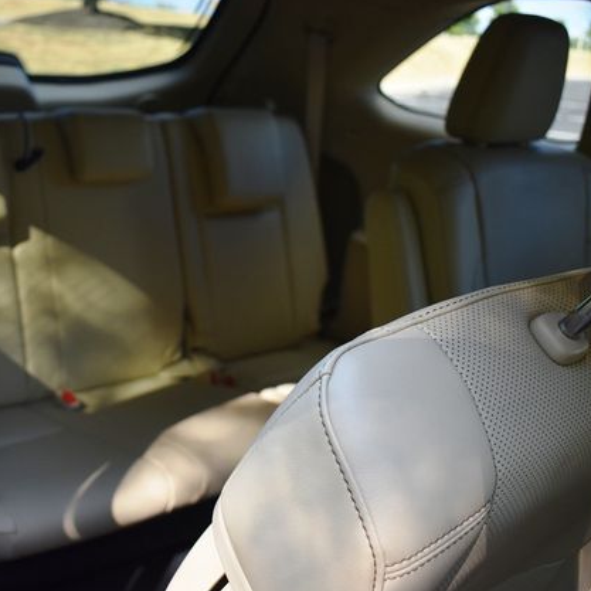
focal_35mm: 47
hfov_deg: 35.3
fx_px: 908
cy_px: 294
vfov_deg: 36.1
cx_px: 152
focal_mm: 24
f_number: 3.8
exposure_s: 1/250
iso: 400
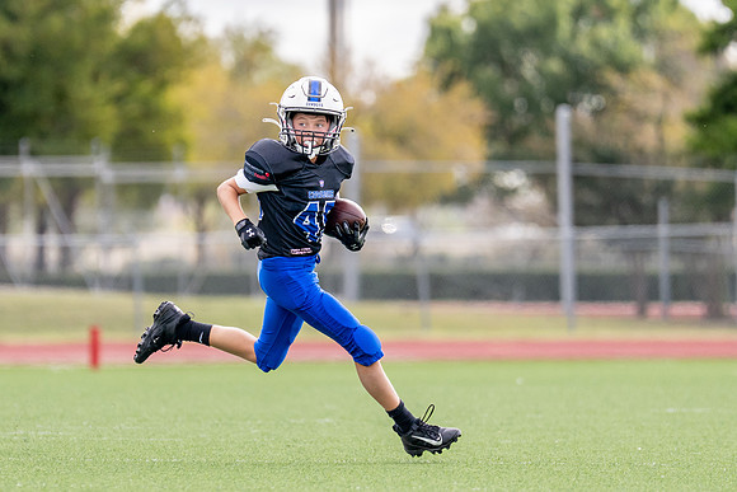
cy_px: 225
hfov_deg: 4.1
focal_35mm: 501
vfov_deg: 2.7
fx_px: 10252
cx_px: 290
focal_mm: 200
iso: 250
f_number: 2.8
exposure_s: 1/2500
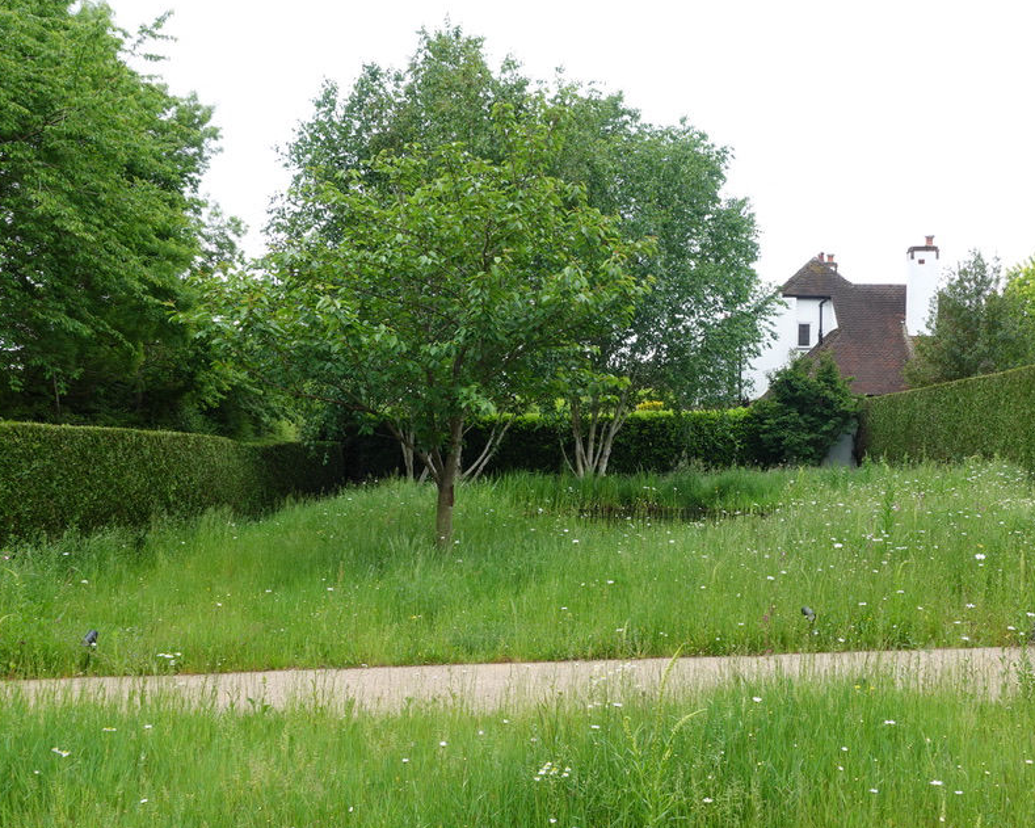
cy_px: 458
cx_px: 630
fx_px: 949
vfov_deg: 47.0
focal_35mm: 31
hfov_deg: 56.7
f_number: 5.6
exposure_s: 1/80
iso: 125
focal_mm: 9.4
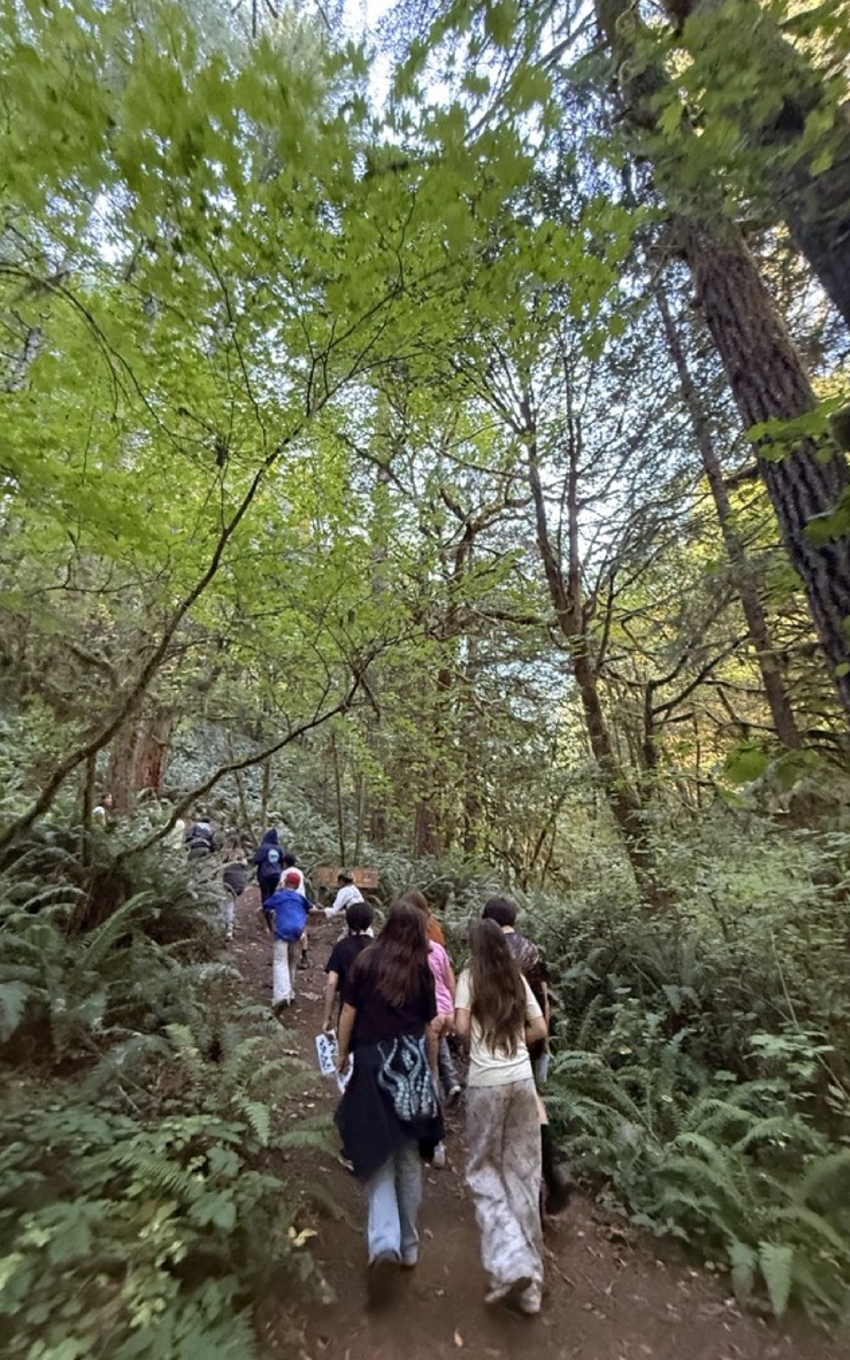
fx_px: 556
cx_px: 404
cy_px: 686
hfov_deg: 74.7
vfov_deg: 101.5
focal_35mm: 15
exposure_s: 1/60
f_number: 2.2
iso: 640
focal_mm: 2.22
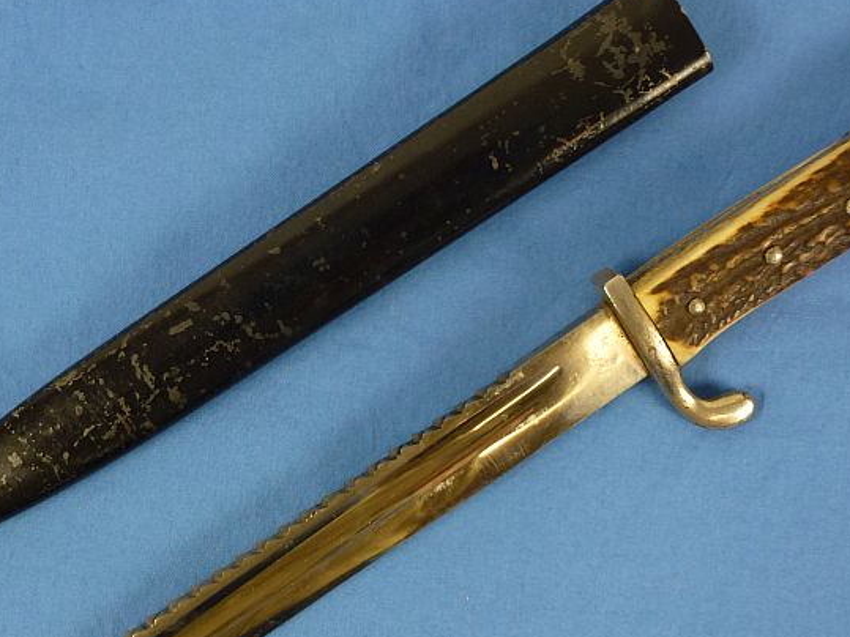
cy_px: 427
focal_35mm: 49
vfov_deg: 29.4
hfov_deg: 38.9
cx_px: 468
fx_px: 1203
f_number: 3.6
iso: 200
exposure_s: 1/60
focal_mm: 5.9
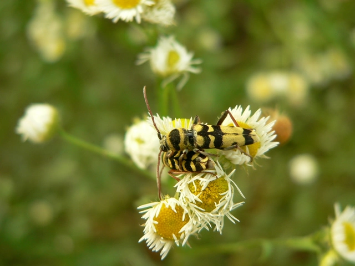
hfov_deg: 30.7
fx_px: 646
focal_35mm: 63
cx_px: 178
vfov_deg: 23.3
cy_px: 133
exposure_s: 1/100
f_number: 2.8
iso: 80
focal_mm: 10.5
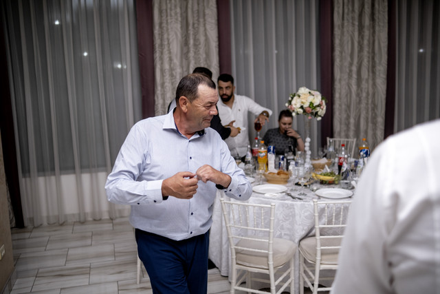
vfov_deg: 37.9
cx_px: 220
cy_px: 147
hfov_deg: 54.4
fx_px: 428
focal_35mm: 35
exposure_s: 1/200
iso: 640
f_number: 1.6
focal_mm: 23
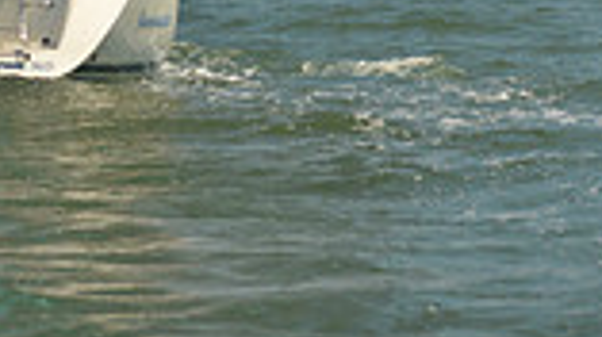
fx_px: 4322
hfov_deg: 7.9
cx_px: 52
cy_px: -735
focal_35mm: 271
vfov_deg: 4.3
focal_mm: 70
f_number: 5
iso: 200
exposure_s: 1/800
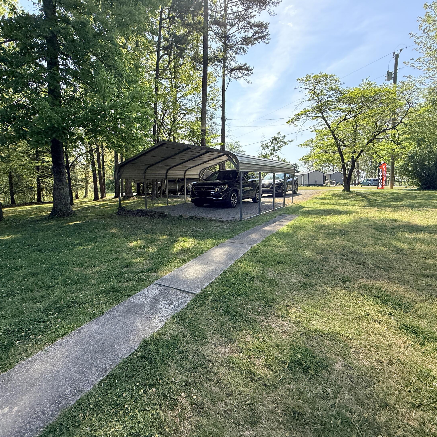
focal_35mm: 17
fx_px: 243
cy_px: 215
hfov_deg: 83.6
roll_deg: -2.7
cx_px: 192
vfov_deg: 84.0
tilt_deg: -2.2
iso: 64
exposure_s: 1/651
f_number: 2.2
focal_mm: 2.22
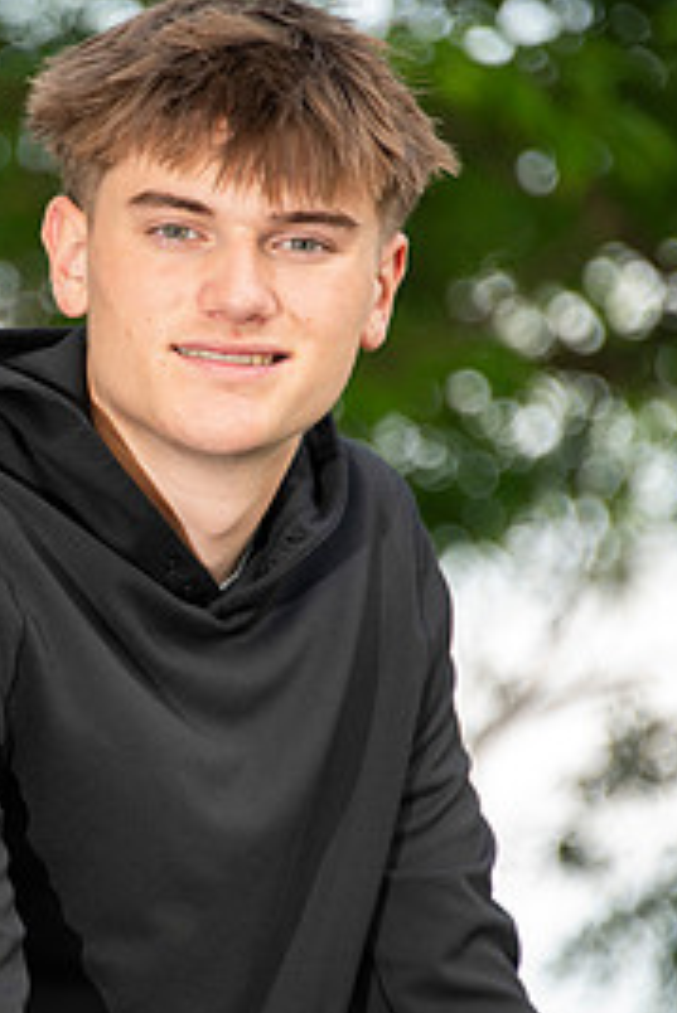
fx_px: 11831
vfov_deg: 4.9
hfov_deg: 3.3
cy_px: 563
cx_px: 148
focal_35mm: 420
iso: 500
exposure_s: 1/160
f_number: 5.6
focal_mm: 250
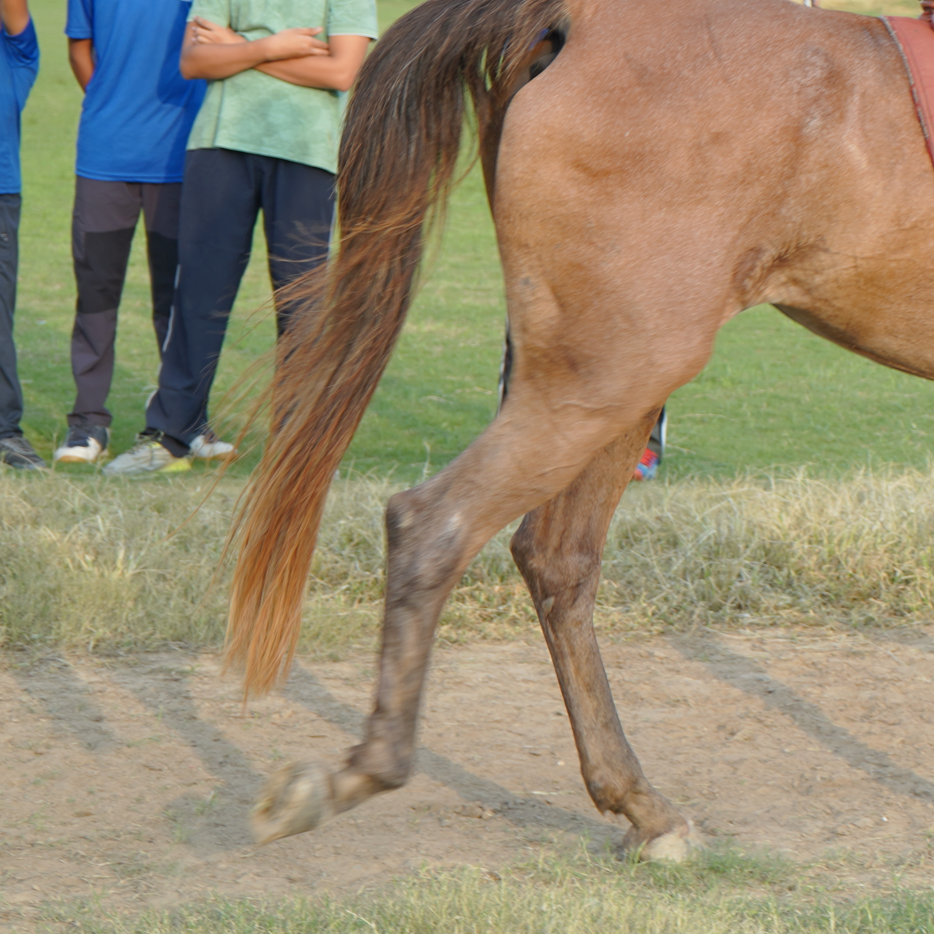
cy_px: 85
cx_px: 1193
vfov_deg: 12.1
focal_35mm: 143
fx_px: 4365
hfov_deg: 11.9
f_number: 5.6
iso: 125
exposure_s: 1/200
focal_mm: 55
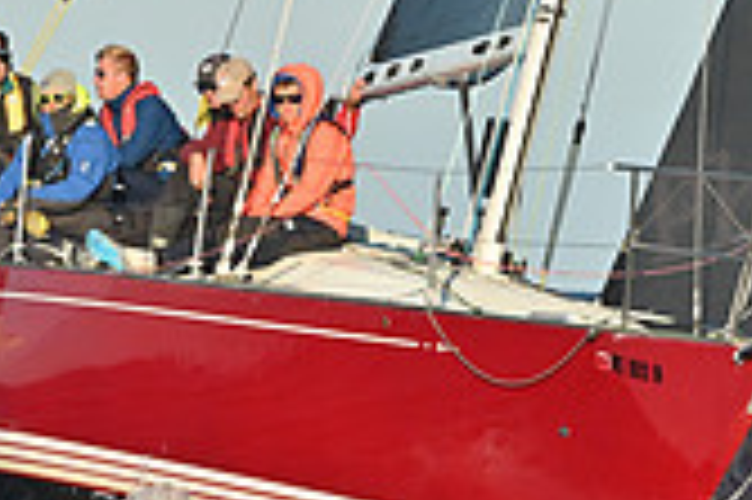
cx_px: 414
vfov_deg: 2.0
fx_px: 14503
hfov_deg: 3.0
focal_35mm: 695
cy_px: 444
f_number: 13
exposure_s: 1/1000
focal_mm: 200
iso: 800
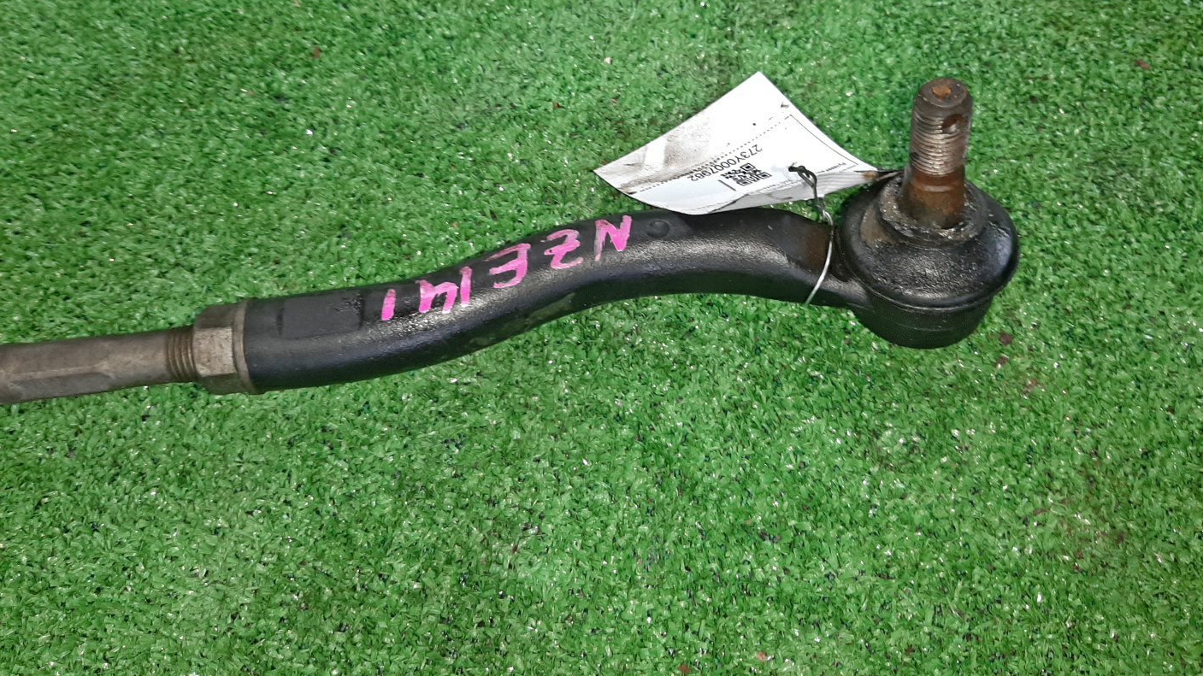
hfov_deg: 66.1
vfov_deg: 39.7
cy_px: 232
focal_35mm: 29
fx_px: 925
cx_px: 613
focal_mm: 3.93
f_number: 1.7
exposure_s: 1/50
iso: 128
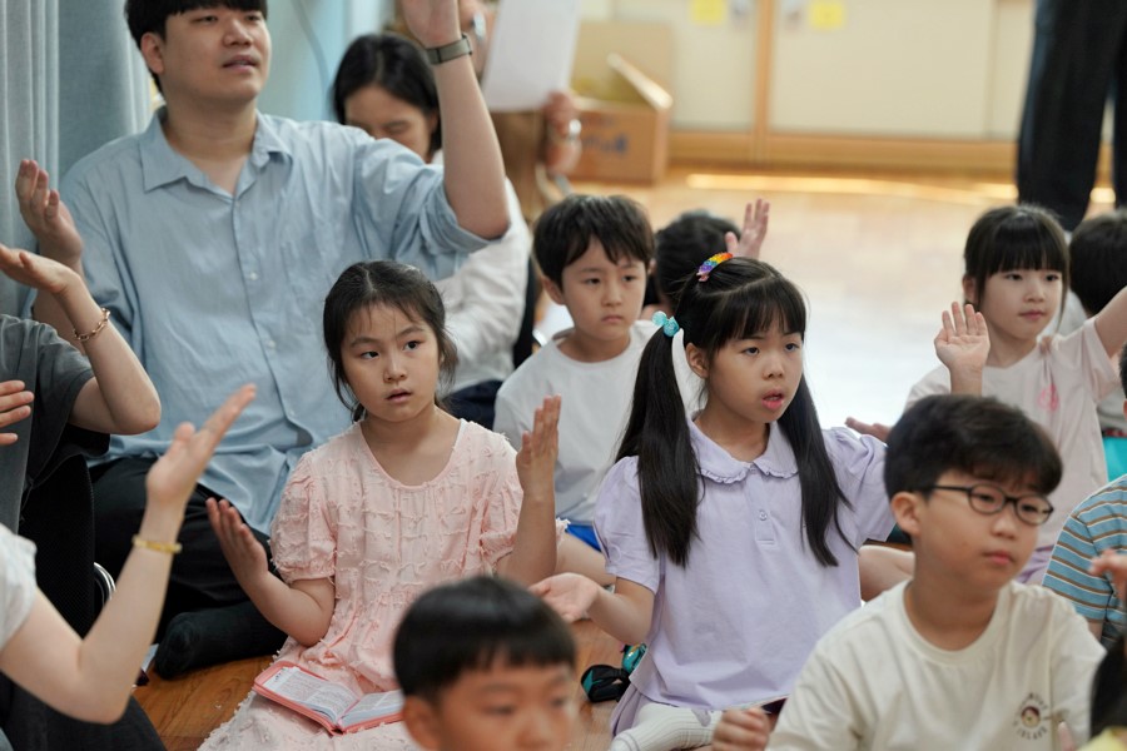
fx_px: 5102
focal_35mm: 163
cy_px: 376
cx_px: 564
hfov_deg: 12.6
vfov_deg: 8.4
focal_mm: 163
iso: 1600
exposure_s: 1/200
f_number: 4
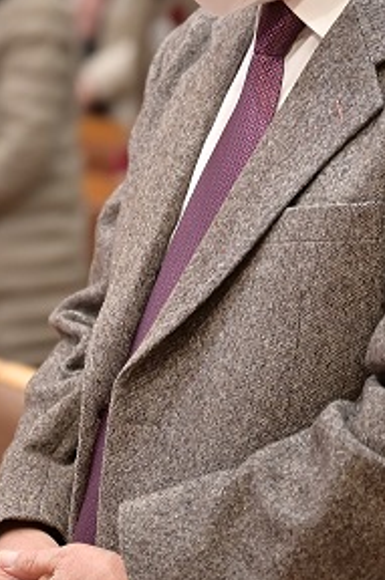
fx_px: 3558
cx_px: 101
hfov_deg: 6.2
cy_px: 40
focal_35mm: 221
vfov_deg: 9.3
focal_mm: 70
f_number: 2.8
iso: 800
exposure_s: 1/160
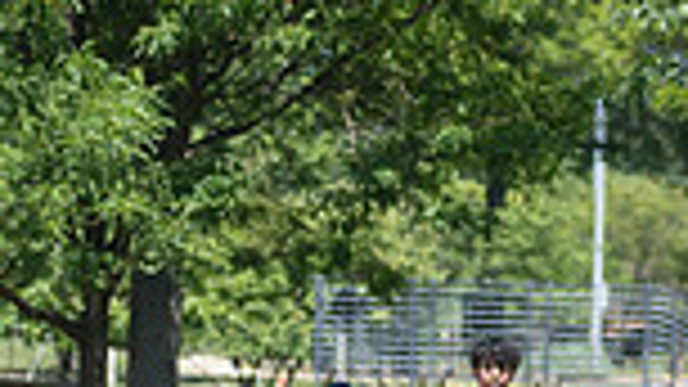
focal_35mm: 396
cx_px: 265
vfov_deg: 3.1
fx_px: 7223
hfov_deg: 5.5
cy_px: 623
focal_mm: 100
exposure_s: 1/1250
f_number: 4
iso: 200
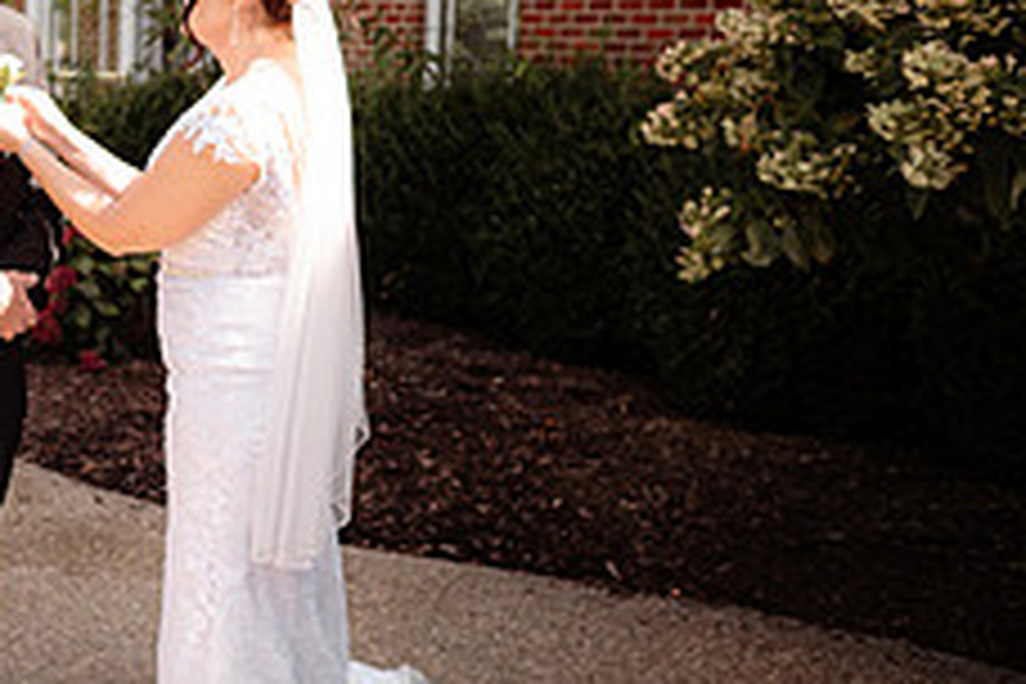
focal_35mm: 61
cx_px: -40
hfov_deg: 30.2
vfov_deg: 22.2
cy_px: 227
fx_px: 1738
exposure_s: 1/2000
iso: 125
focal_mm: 24
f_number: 2.2
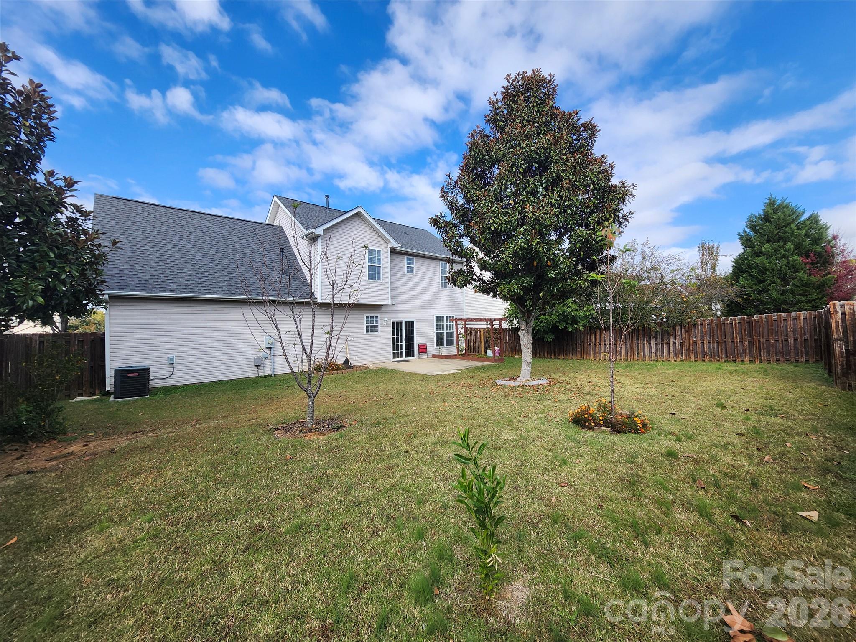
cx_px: 428
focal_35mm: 13
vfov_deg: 89.9
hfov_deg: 106.2
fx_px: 321
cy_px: 321
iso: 40
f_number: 2.2
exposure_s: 1/976
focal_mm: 1.74
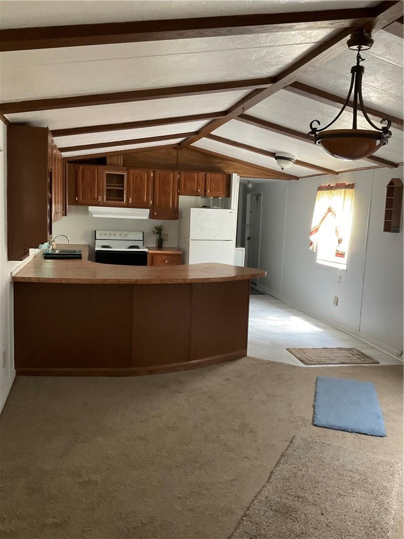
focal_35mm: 29
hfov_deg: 48.2
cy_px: 270
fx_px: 451
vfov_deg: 61.7
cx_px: 202
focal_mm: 3
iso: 200
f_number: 1.8
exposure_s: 1/40
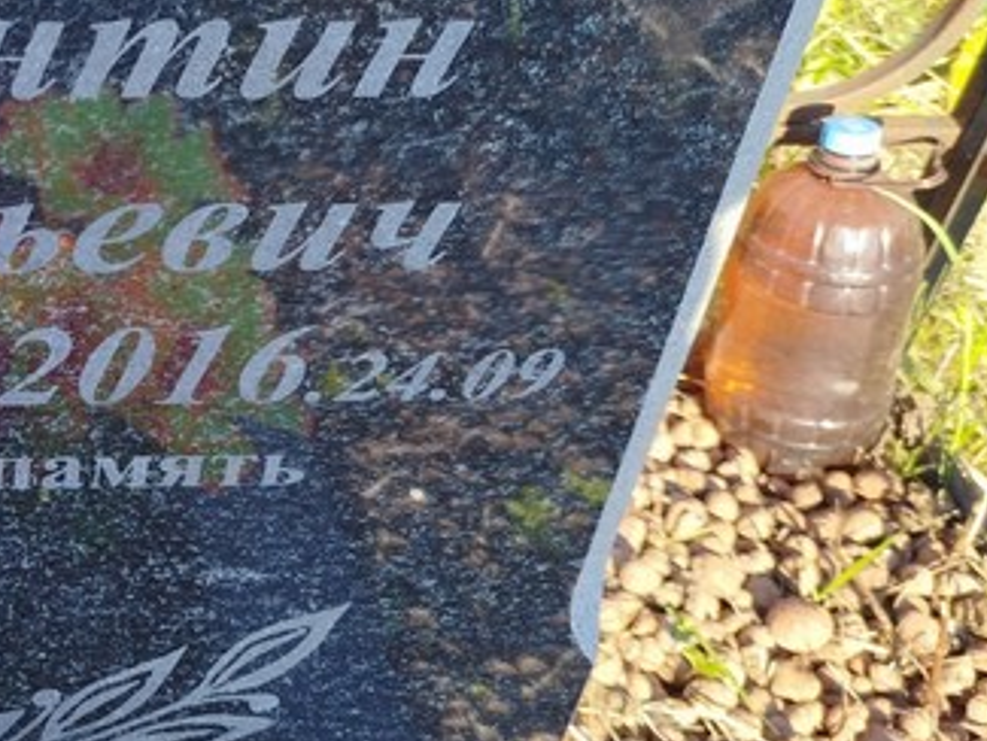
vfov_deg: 24.6
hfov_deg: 29.4
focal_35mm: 59
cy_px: 216
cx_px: -109
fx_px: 1683
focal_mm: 5.31
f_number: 1.7
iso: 50
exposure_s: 1/194
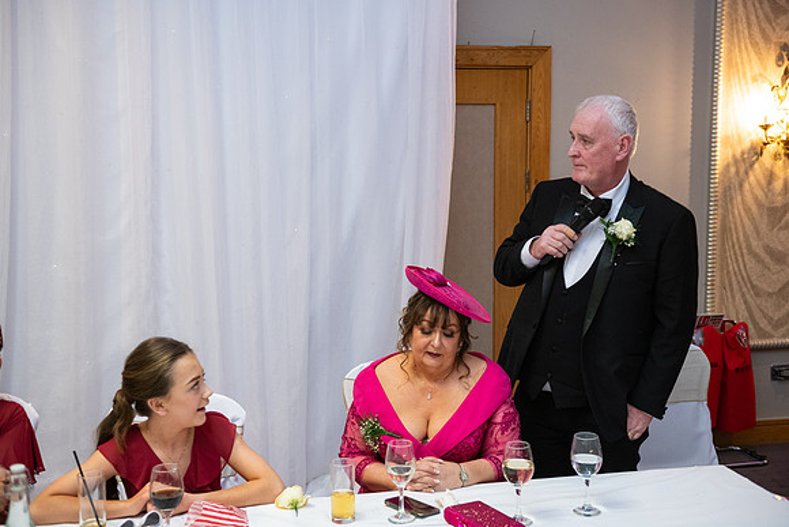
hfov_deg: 43.6
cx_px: 394
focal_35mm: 45
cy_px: 264
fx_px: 986
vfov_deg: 29.9
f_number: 3.5
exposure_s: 1/160
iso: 1250
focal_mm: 45
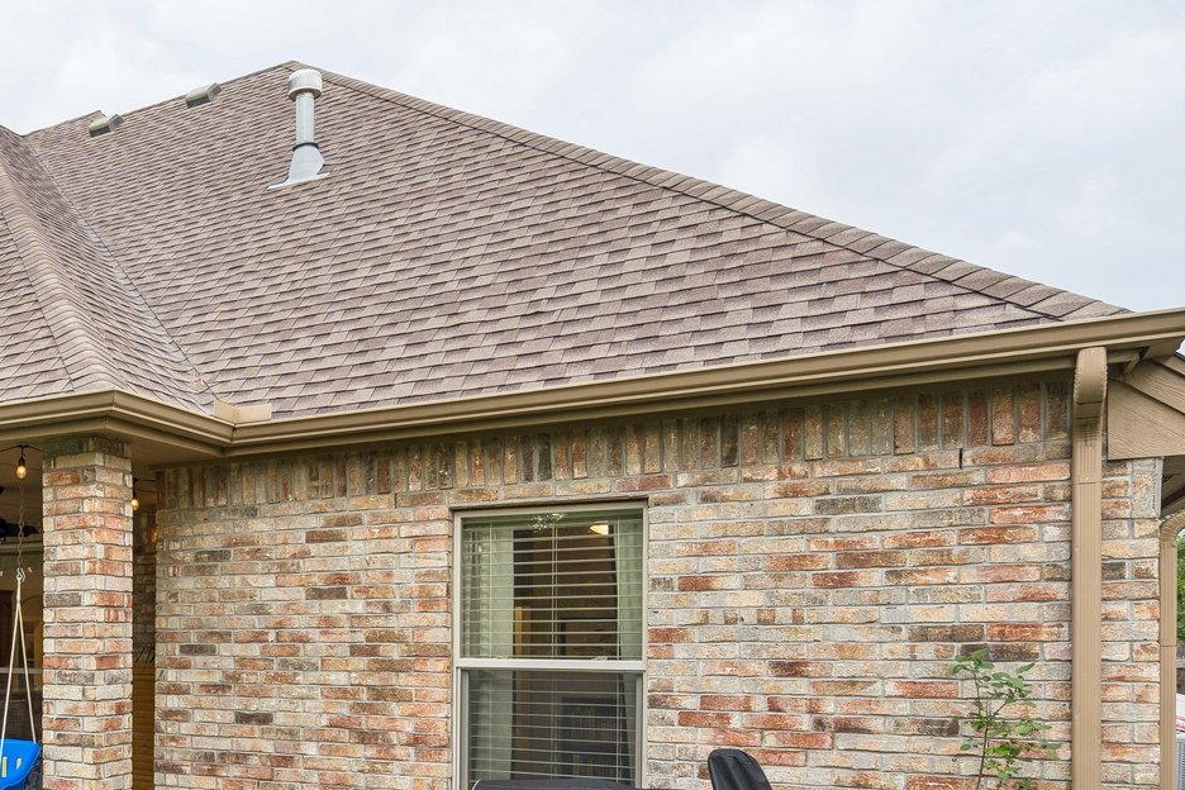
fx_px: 1152
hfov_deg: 47.5
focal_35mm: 35
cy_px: 651
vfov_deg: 36.3
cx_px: 70
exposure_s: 1/25
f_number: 8
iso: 200
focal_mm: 16
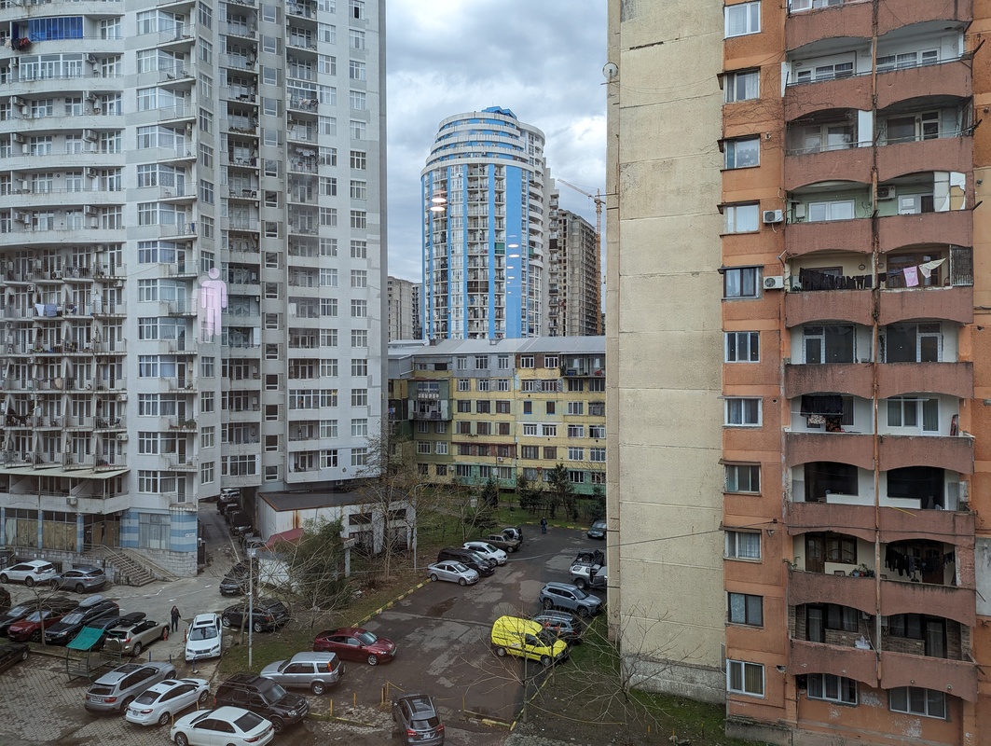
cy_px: 373
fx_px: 688
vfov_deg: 56.9
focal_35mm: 24
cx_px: 496
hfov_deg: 71.5
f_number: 1.85
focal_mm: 6.81
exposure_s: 1/121
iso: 53
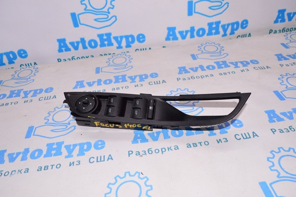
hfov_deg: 62.0
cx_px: 148
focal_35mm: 30
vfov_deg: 43.5
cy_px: 98
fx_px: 246
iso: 1600
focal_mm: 20
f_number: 8
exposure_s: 1/200
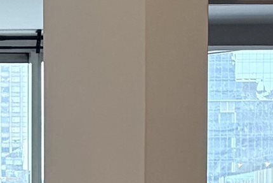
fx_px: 1464
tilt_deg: -1.9
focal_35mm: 193
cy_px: 281
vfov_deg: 7.0
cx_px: -71
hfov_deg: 10.4
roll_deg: +0.8
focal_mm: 5.96
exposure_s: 1/120
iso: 200
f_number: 1.6
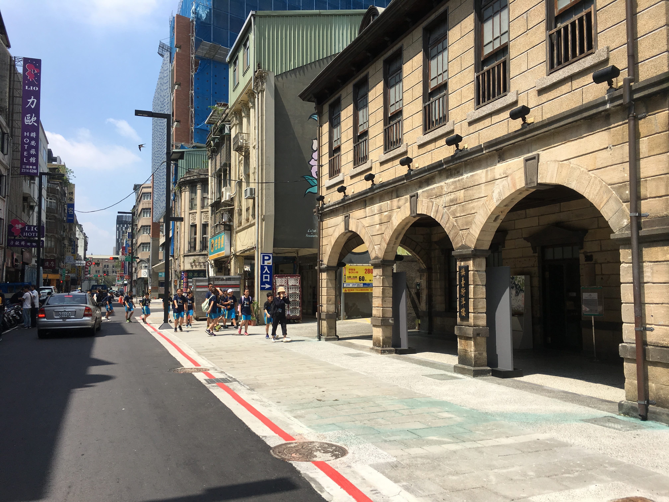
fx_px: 560
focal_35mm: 29
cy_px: 251
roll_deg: -0.7
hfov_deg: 61.7
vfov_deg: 48.2
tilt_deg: +3.5
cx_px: 334
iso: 25
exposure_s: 1/1748
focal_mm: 4.15
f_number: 2.2
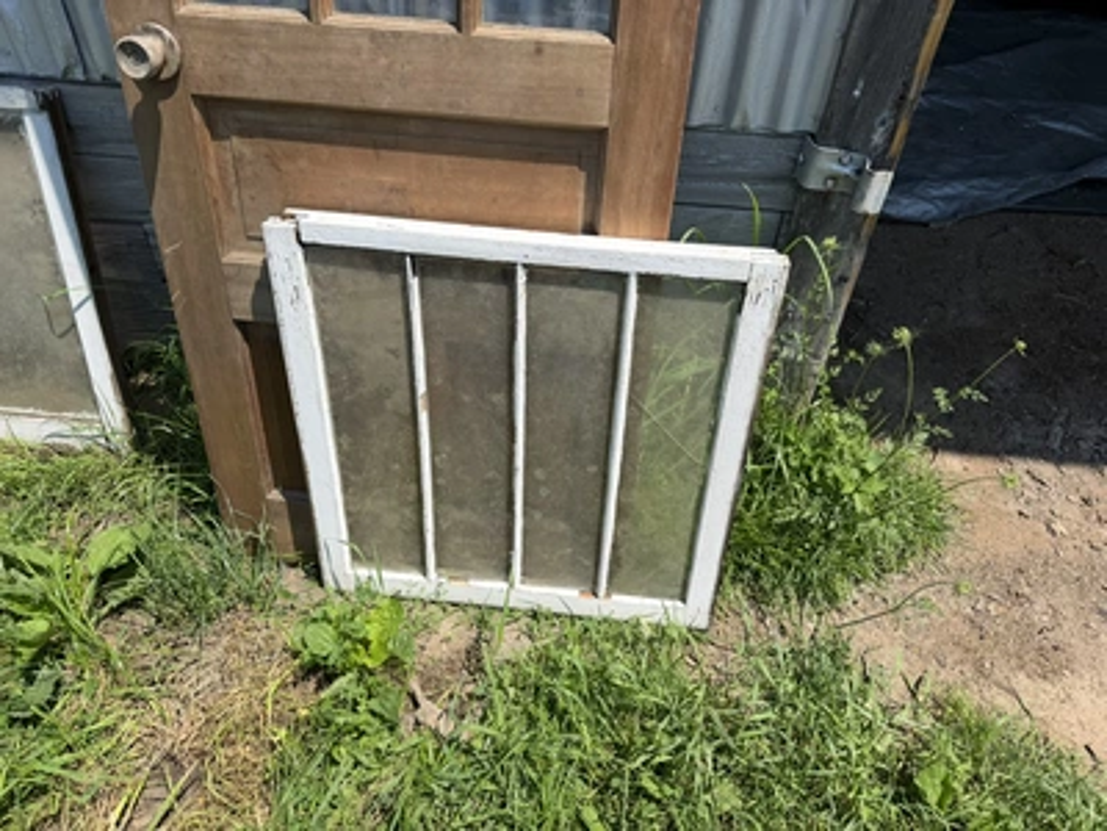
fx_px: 768
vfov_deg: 56.8
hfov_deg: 71.6
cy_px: 416
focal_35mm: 24
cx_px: 554
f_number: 1.78
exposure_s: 1/3425
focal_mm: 6.76
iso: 80
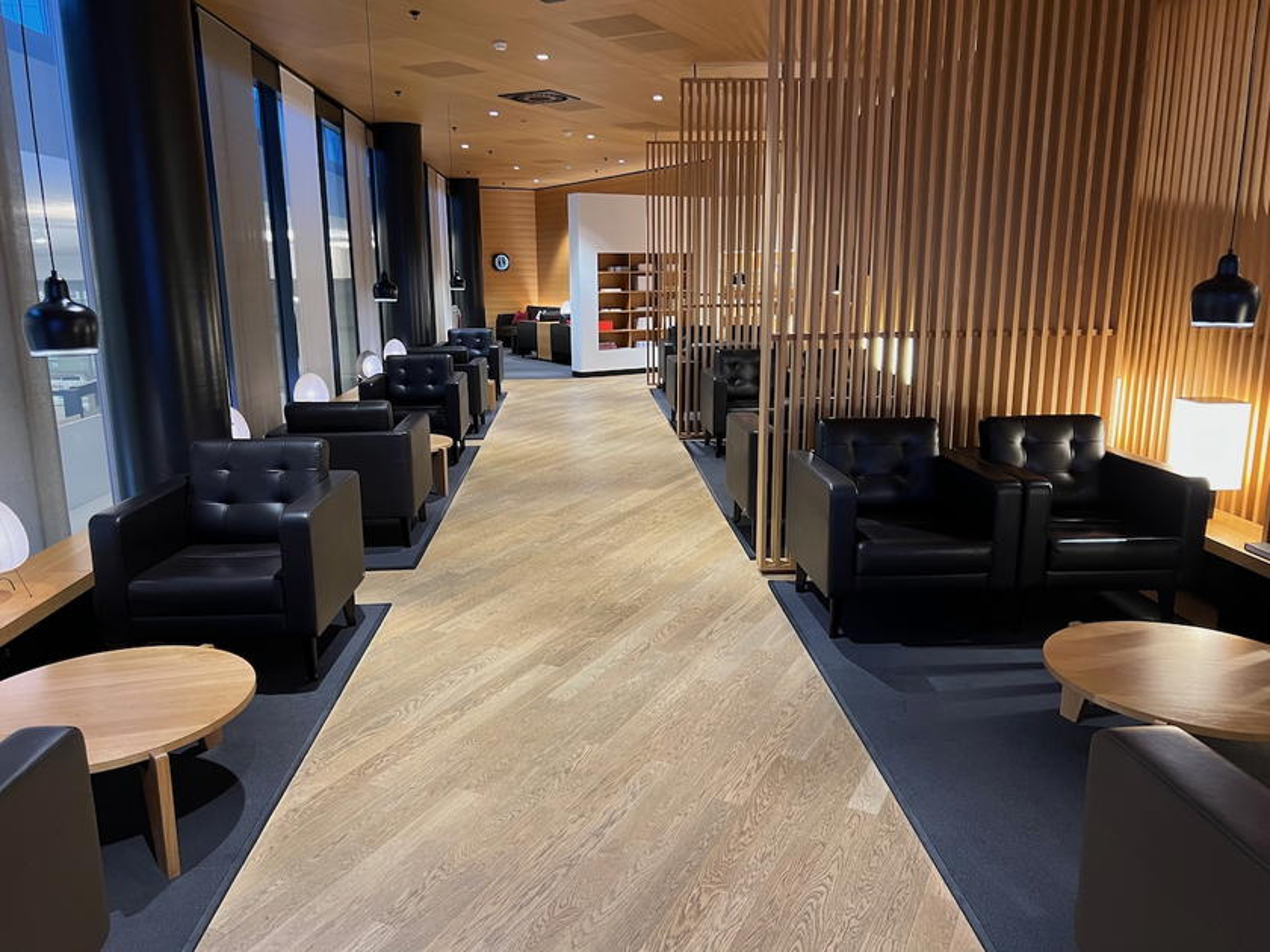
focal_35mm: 26
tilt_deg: -12.8
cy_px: 476
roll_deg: +0.5
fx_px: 954
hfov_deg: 67.3
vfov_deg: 53.1
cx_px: 635
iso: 320
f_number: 1.5
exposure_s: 1/50
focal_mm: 5.7
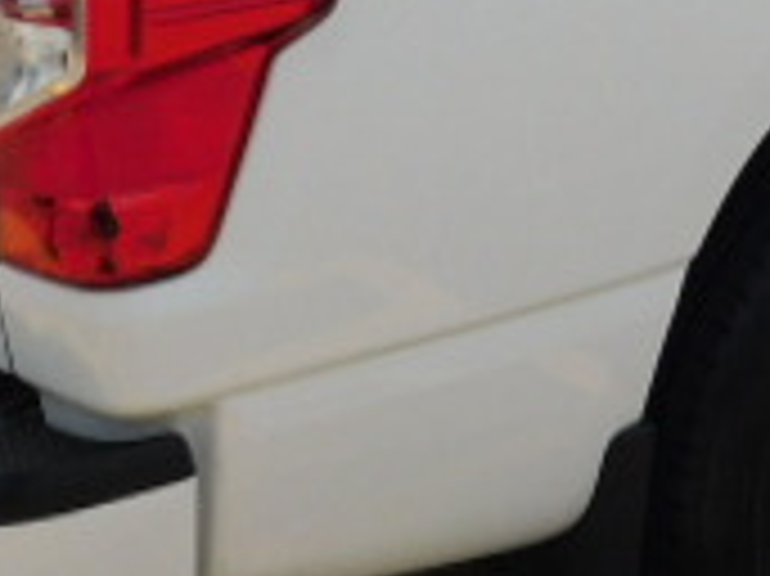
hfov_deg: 22.5
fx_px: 1912
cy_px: -27
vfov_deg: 16.7
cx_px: 599
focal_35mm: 86
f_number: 6
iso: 125
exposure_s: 1/800
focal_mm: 4
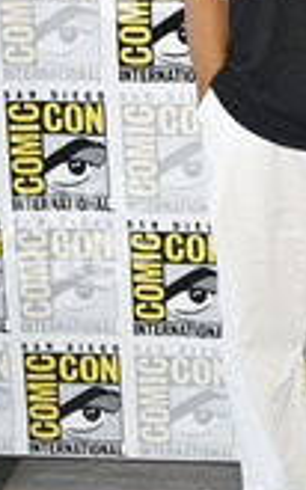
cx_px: 327
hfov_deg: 13.6
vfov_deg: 21.8
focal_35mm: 94
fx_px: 1255
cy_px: 98
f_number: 5.6
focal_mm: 38
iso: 1250
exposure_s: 1/250
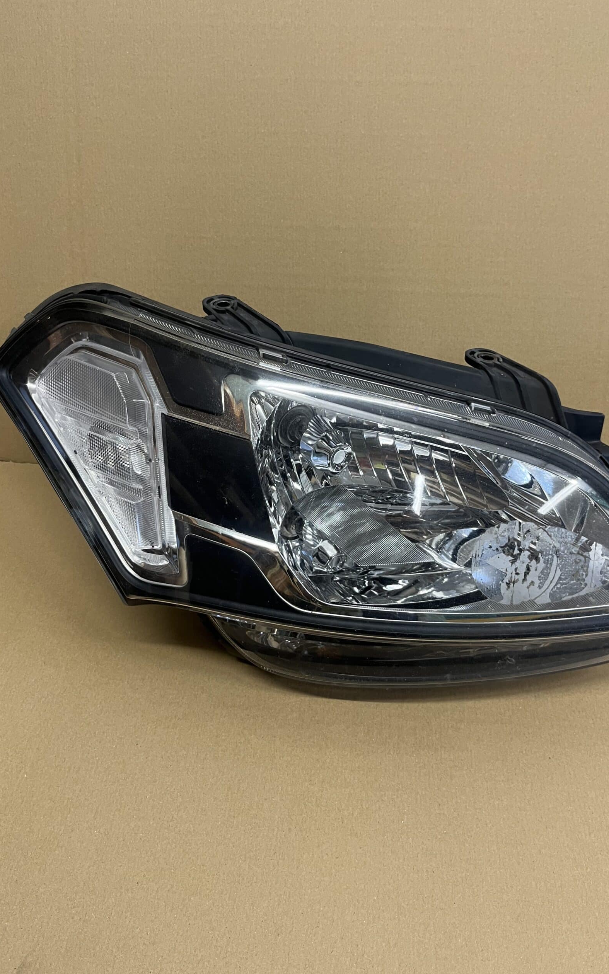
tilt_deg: -41.5
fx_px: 744
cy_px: 487
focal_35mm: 28
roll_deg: +1.0
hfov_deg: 44.4
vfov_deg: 66.5
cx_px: 345
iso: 100
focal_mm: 5.1
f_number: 1.6
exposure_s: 1/50
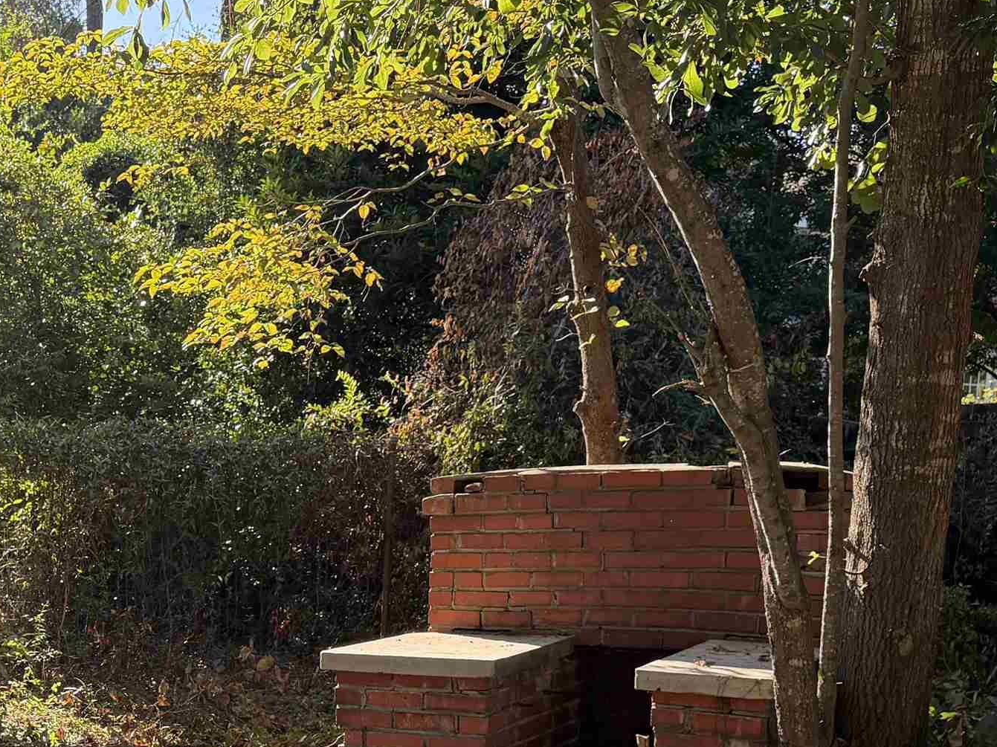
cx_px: 87
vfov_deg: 25.7
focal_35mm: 55
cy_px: 668
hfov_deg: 33.0
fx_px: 1584
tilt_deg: -7.6
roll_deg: -0.5
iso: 100
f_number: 1.78
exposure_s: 1/660
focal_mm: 6.76
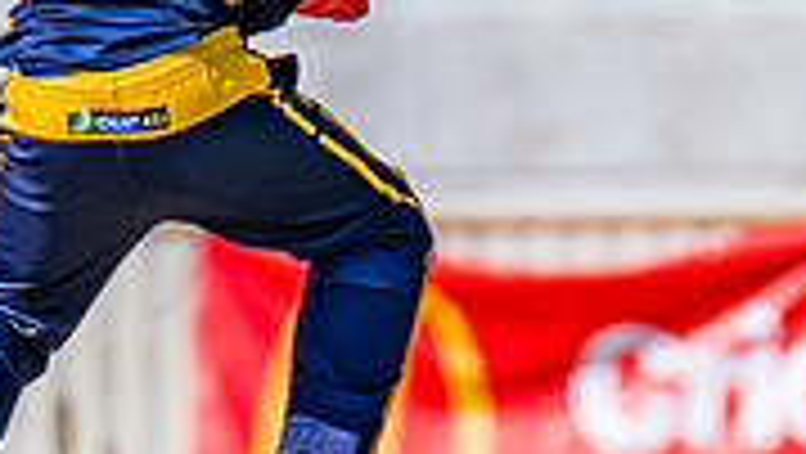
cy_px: 58
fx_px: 63308
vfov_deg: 0.4
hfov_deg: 0.7
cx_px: -708
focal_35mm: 2960
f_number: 8
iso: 640
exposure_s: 1/2000
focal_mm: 600
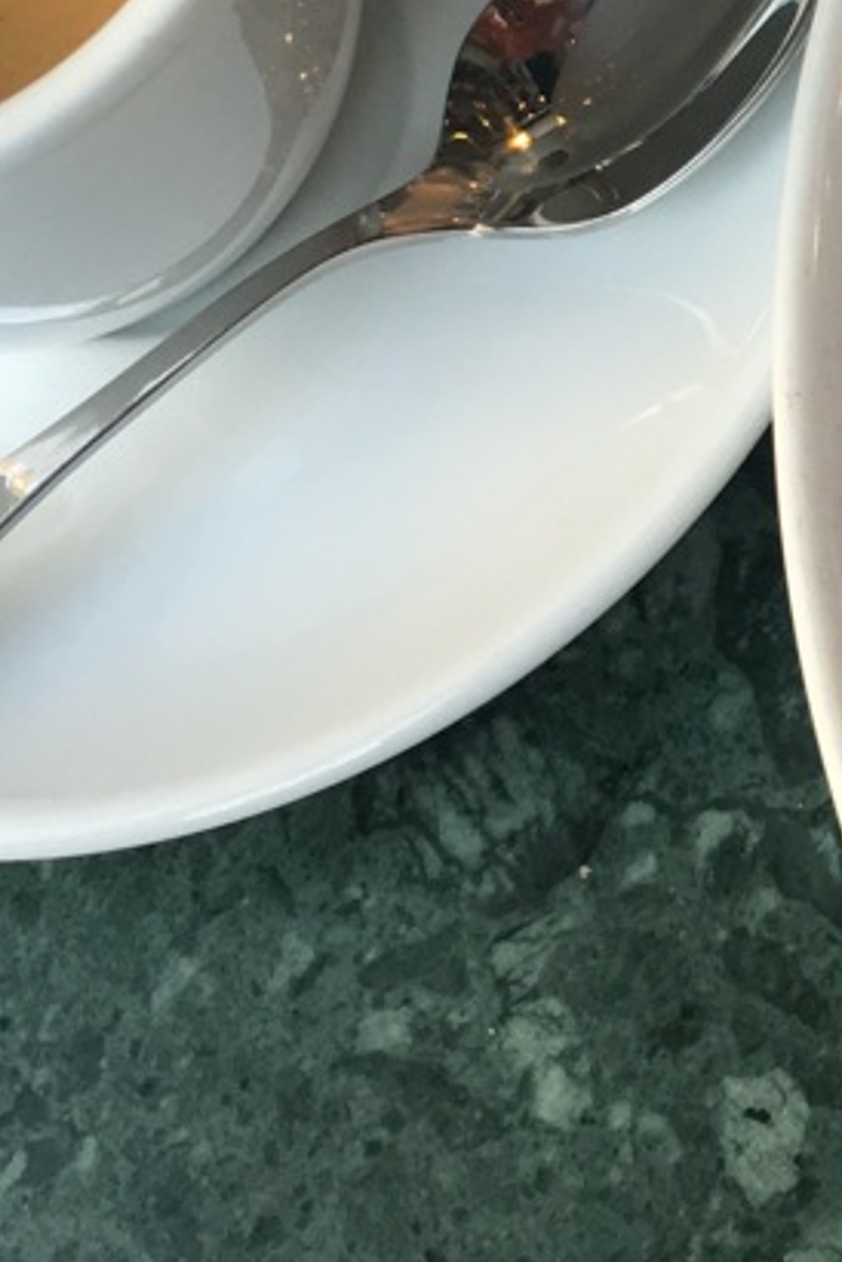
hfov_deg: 13.5
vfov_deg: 21.1
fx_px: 3298
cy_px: 46
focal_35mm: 94
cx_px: 1331
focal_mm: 4.15
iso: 40
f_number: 2.2
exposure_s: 1/100
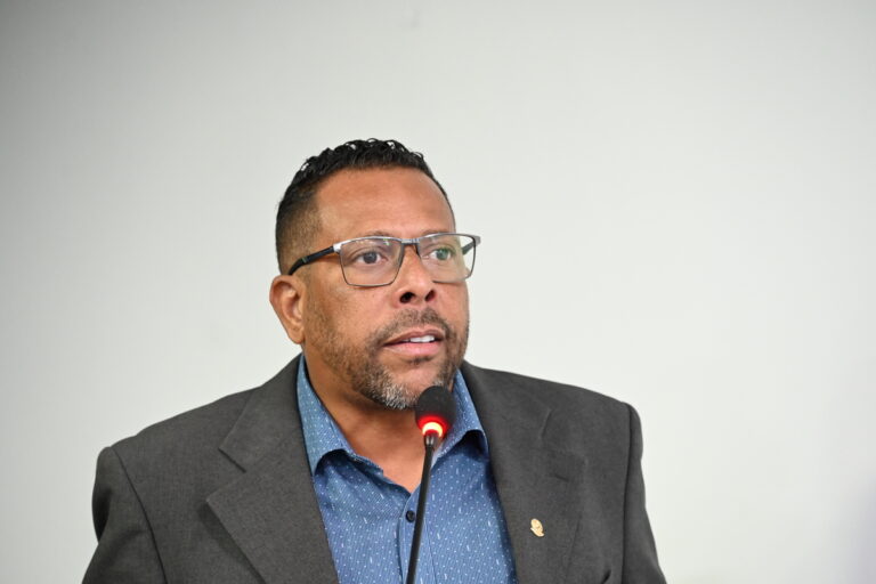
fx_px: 2920
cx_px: 438
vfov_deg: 11.4
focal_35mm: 120
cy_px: 292
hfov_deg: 17.1
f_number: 4
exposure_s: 1/60
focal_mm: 120
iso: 4000
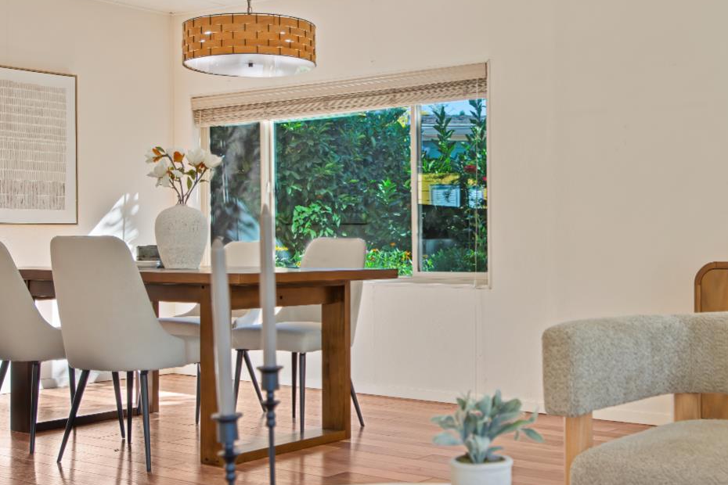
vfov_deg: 26.6
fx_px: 1027
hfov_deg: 38.8
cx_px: 449
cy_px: 245
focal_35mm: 51
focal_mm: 21
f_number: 4.5
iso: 100
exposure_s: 1/80
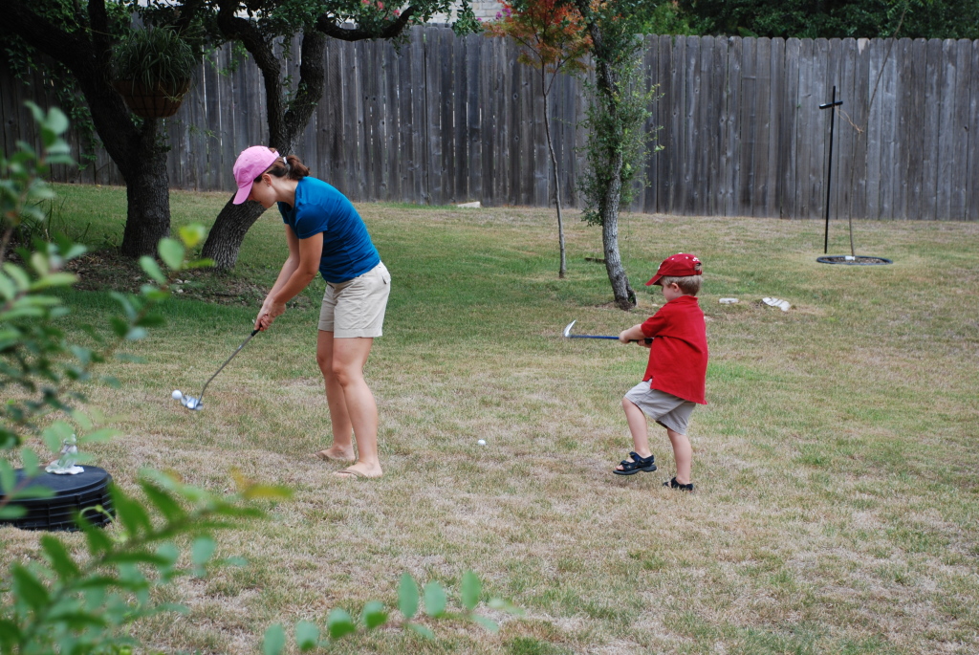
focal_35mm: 87
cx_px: 490
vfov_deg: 15.7
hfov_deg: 23.4
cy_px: 328
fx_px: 2368
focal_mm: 58
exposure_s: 1/320
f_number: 5.3
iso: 200
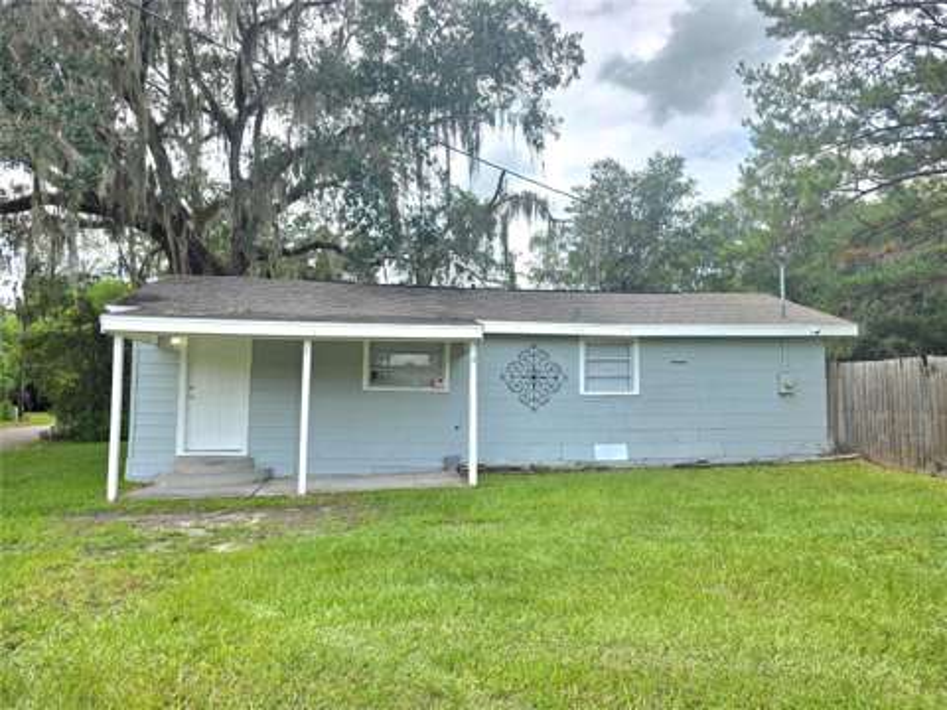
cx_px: 474
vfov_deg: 58.9
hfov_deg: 73.9
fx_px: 629
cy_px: 355
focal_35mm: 23
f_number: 1.7
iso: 80
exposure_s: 1/3333
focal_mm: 6.3
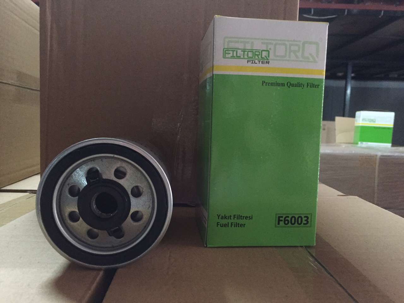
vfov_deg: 48.2
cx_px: 202
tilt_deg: -5.8
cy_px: 152
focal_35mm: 29
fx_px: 338
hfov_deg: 61.7
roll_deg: -2.6
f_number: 2.2
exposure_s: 1/15
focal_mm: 4.15
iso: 250
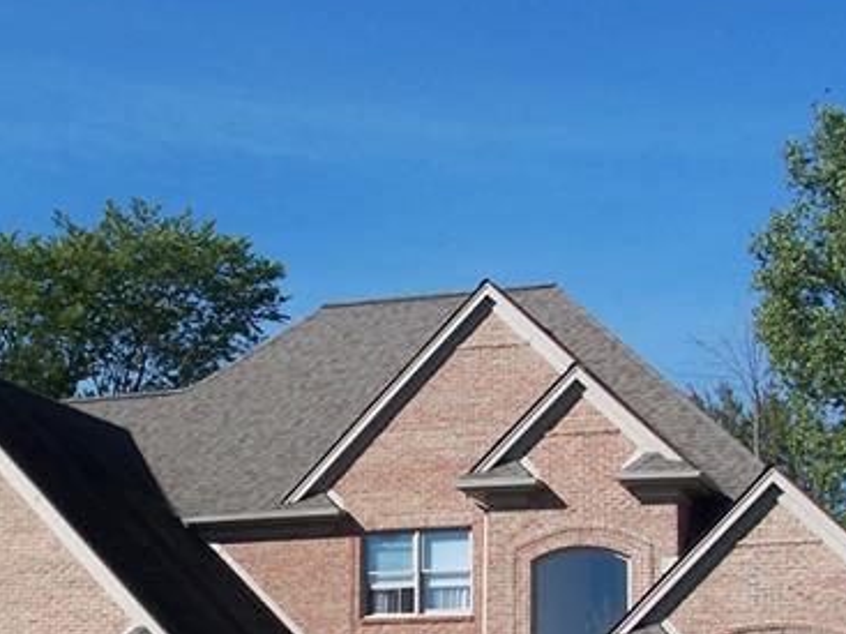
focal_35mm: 89
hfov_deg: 22.0
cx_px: 327
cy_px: 528
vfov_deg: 16.4
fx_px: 2174
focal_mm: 8.5
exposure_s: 1/500
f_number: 4
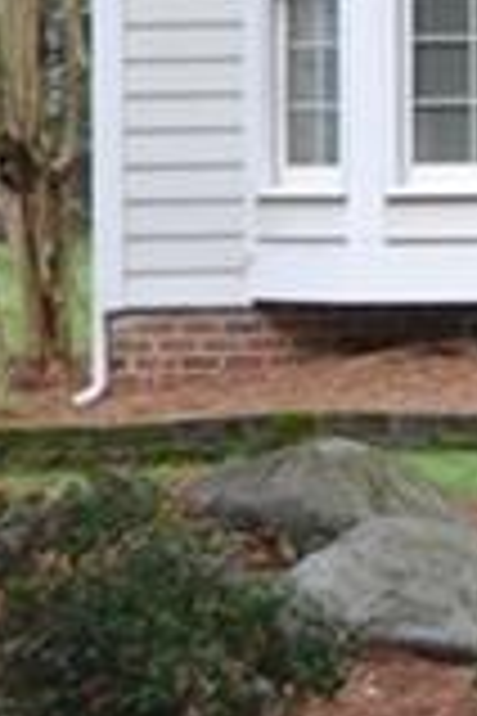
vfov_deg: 10.5
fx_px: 3836
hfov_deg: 6.5
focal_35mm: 193
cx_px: 1377
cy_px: -77
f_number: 6.3
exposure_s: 1/160
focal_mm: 20
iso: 200
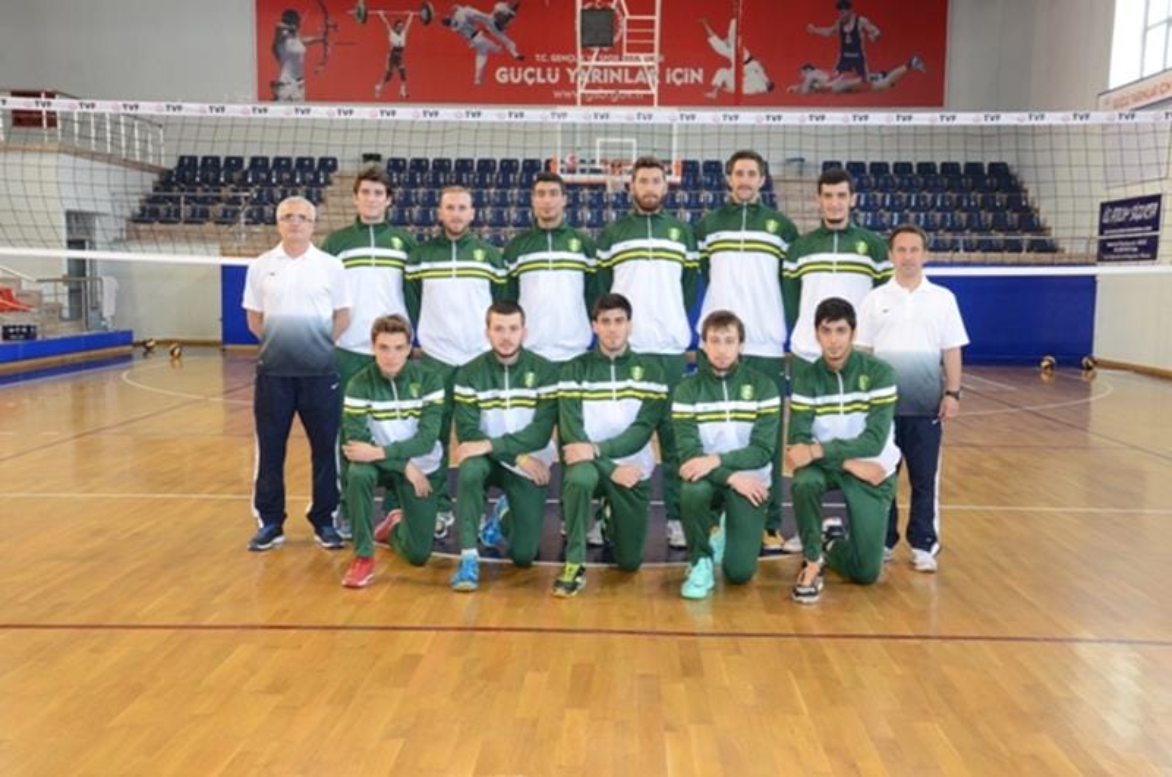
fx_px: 1267
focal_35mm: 39
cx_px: 586
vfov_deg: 34.1
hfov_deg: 49.6
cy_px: 388
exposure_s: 1/20
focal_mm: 26
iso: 1250
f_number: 8
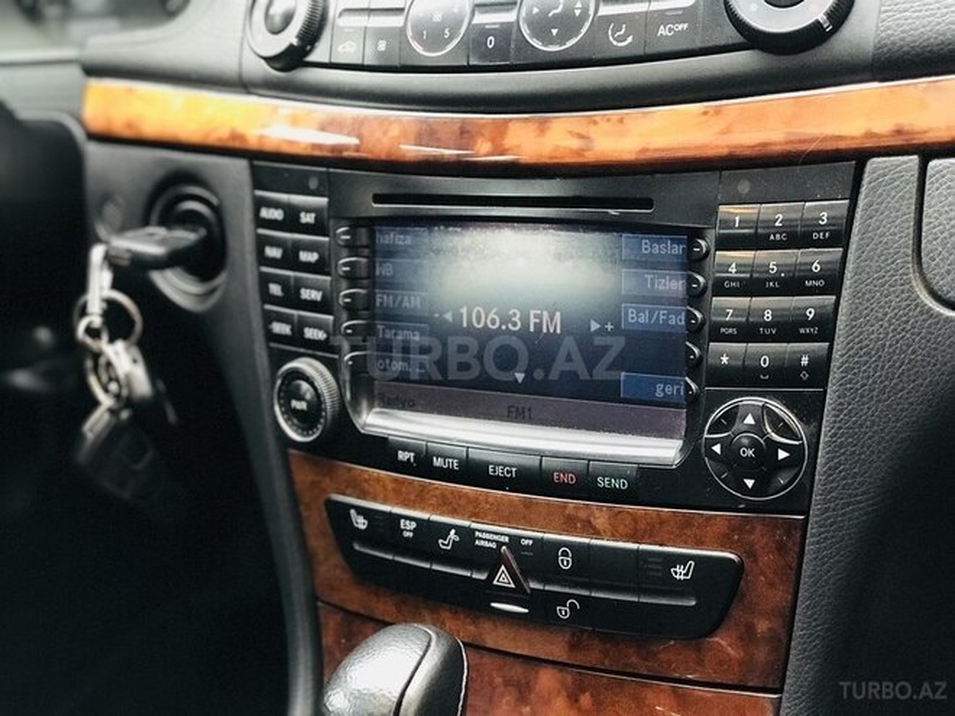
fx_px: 1573
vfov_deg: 25.7
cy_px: 358
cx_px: 478
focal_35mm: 57
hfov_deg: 33.8
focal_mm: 6.6
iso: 640
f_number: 2.8
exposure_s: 1/60
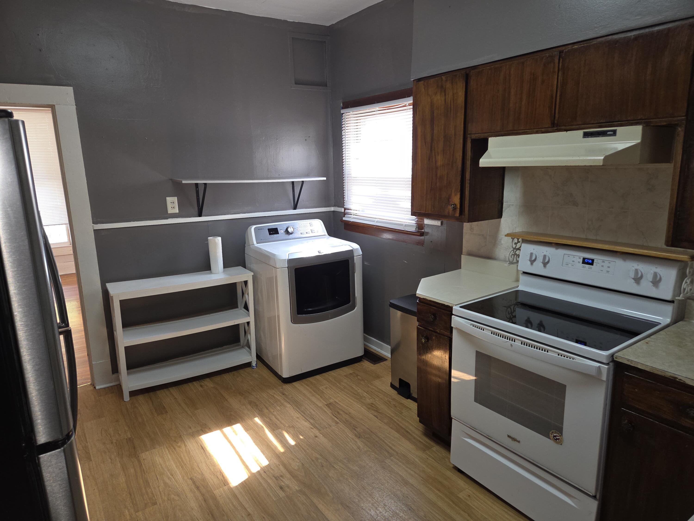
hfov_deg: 73.9
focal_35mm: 23
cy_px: 260
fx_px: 461
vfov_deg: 58.9
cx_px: 347
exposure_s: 1/60
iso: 64
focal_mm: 5.4
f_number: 1.8
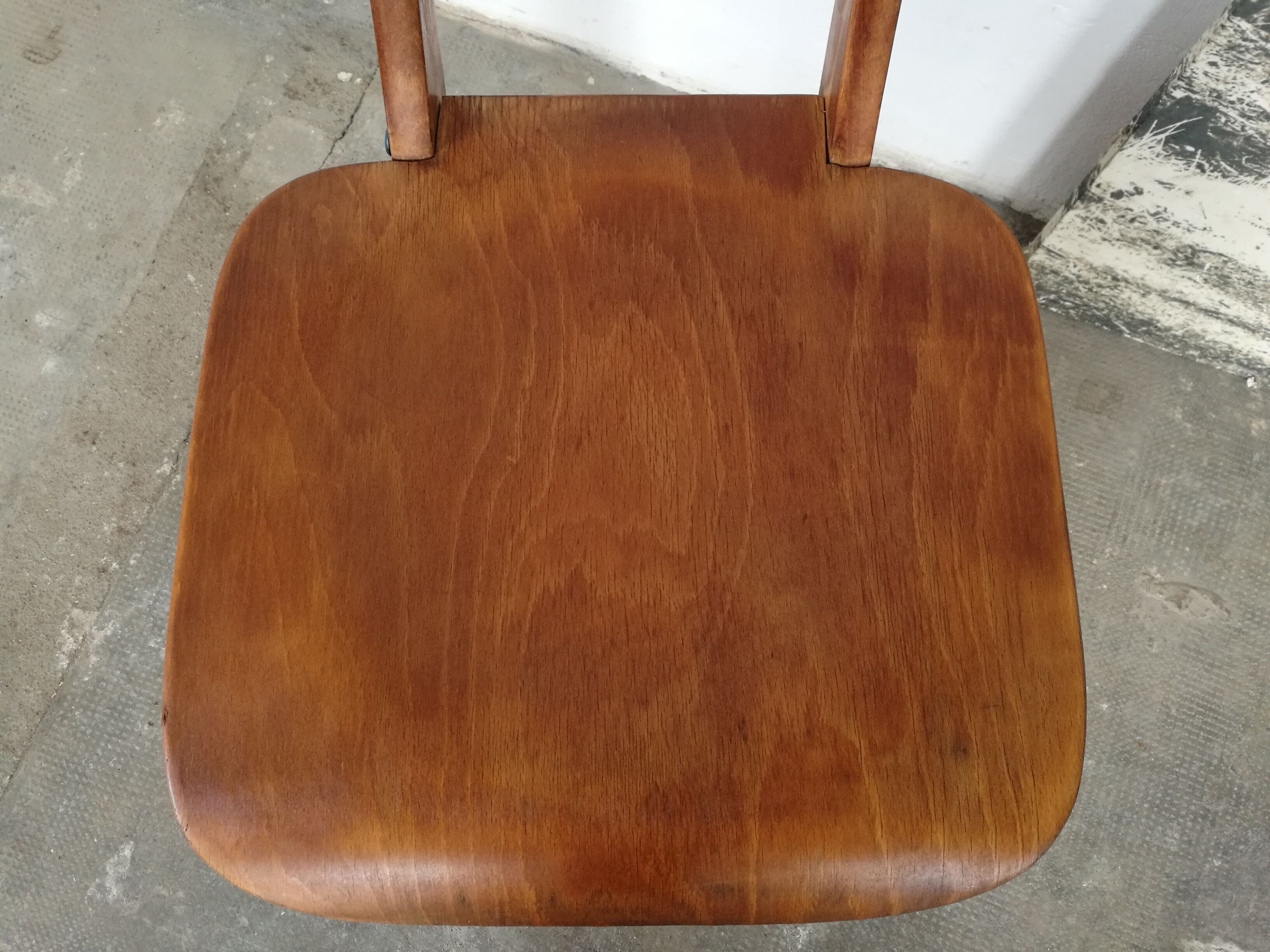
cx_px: 635
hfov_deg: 65.3
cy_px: 476
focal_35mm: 27
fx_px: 991
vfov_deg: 51.4
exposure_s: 1/60
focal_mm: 4.5
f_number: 2.2
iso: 160
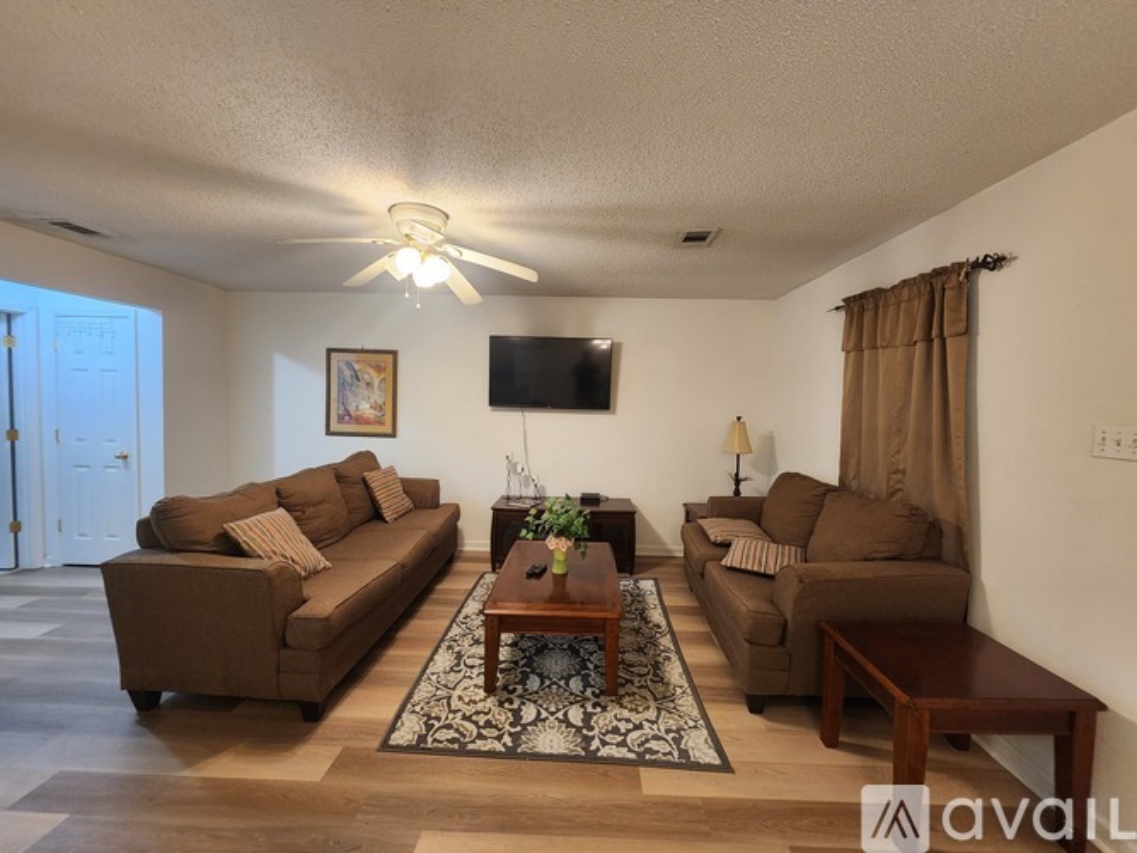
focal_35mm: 13
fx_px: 427
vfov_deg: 89.9
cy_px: 426
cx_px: 568
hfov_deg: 106.2
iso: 400
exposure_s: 1/60
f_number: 2.2
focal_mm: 2.2
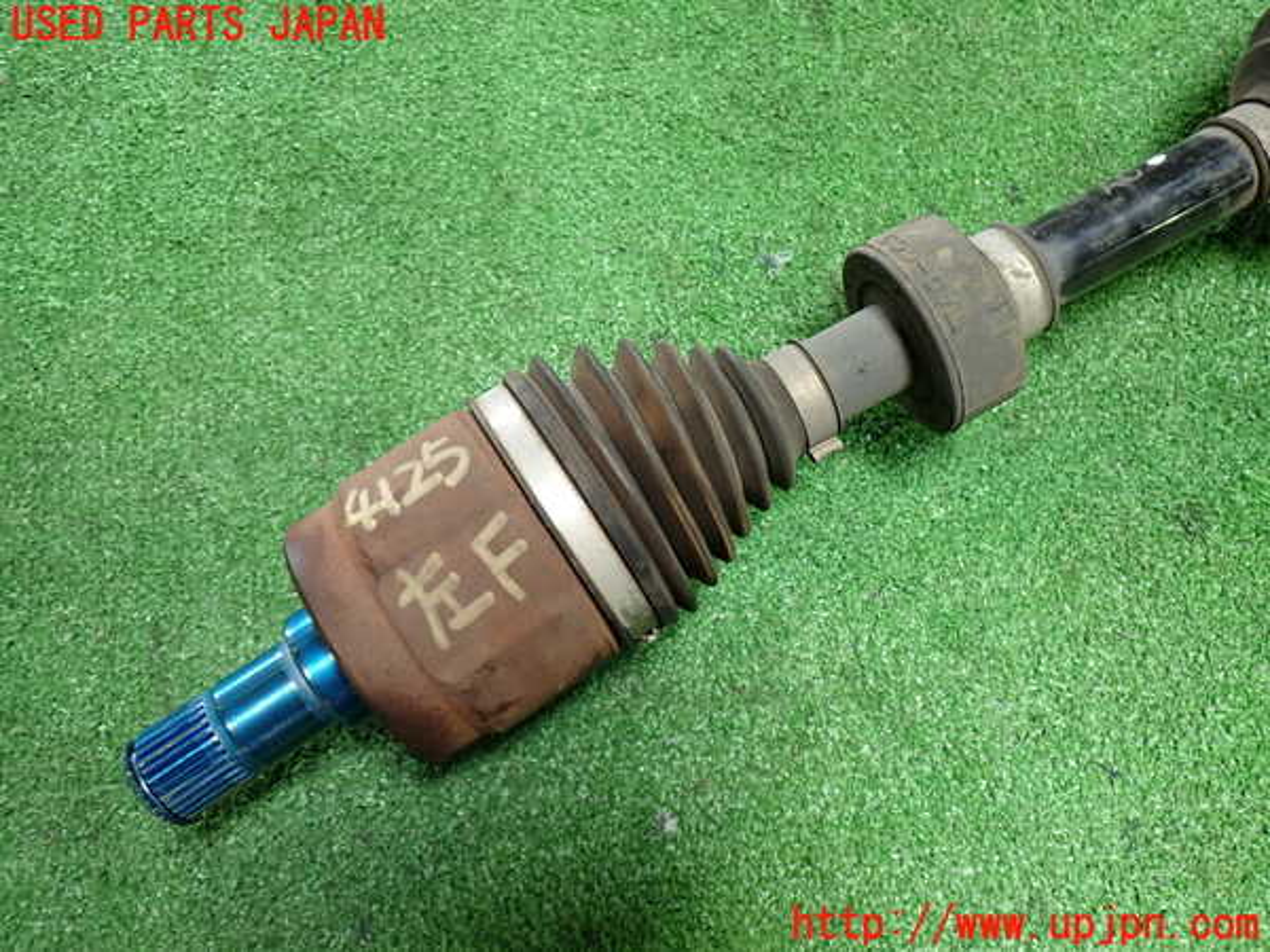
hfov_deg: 60.0
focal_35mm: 30
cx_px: 635
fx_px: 1101
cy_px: 476
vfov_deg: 46.8
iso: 250
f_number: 2.3
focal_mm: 5.4
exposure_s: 1/30
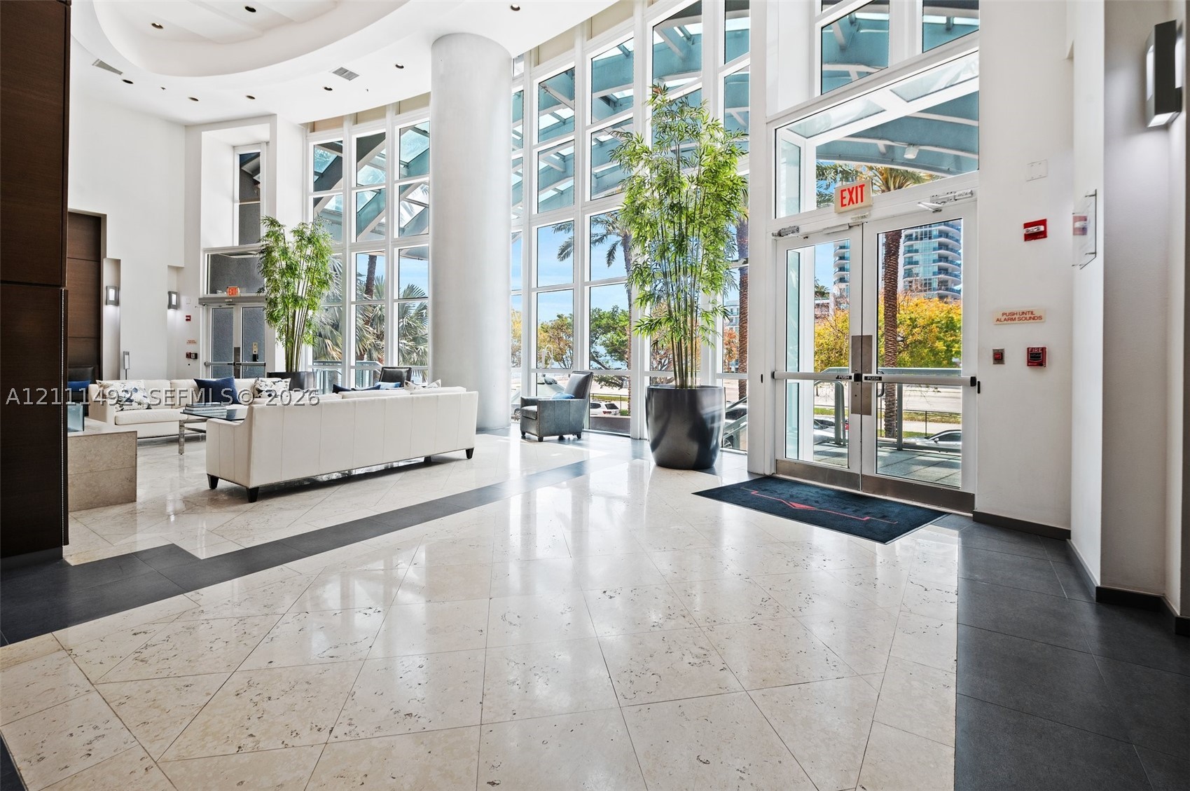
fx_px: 528
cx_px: 595
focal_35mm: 16
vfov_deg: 73.6
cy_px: 396
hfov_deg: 96.8
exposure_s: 1/30
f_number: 8
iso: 200
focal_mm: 16
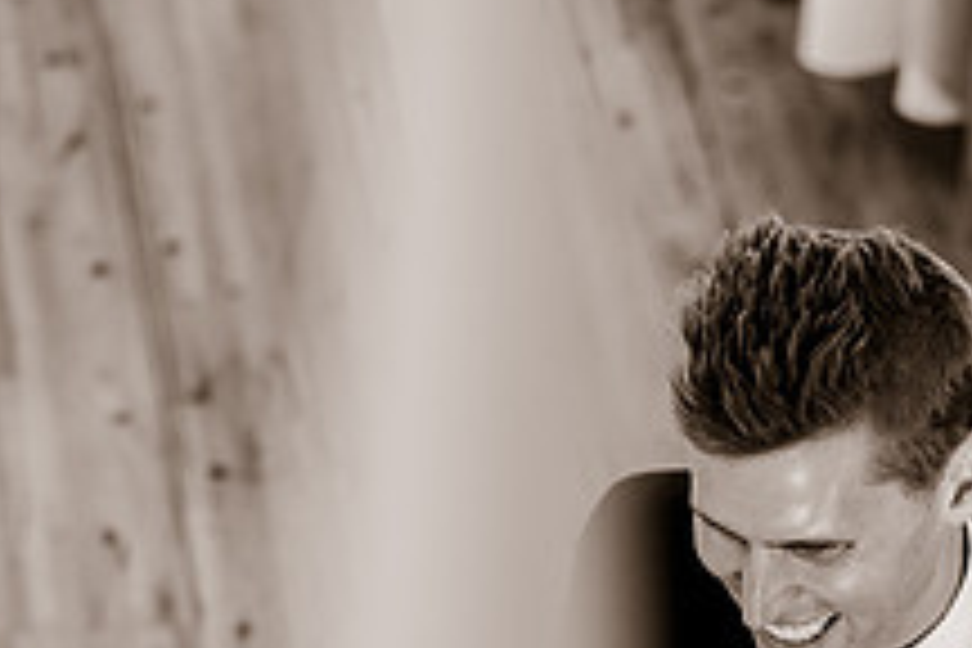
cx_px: 585
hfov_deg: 5.7
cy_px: 598
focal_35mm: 359
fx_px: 9692
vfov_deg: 3.8
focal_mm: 105
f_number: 3.5
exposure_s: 1/400
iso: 2000
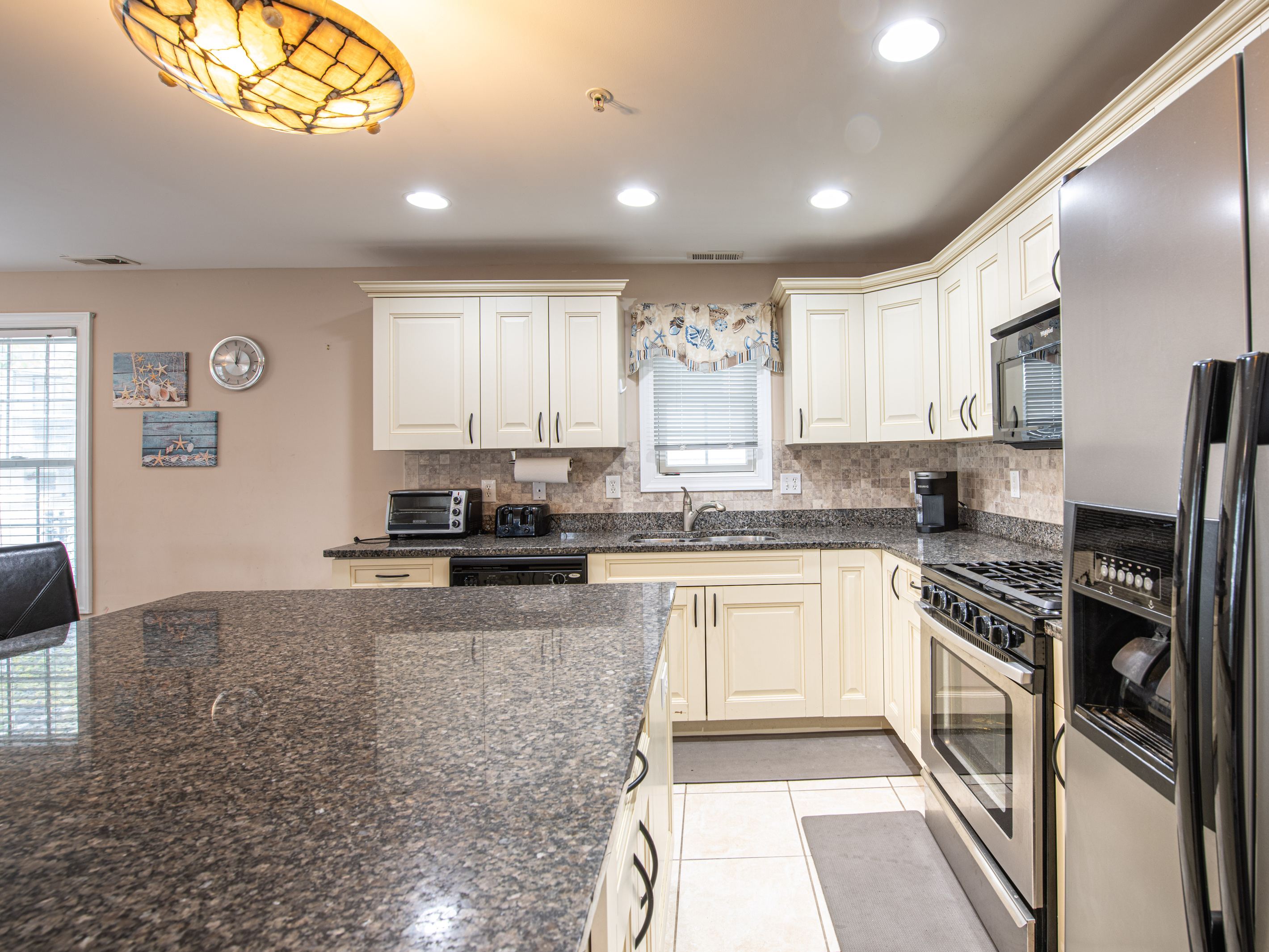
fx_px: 610
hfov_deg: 91.6
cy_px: 450
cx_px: 729
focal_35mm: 17
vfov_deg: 75.9
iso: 64
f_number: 9
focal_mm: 14
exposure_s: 1.3
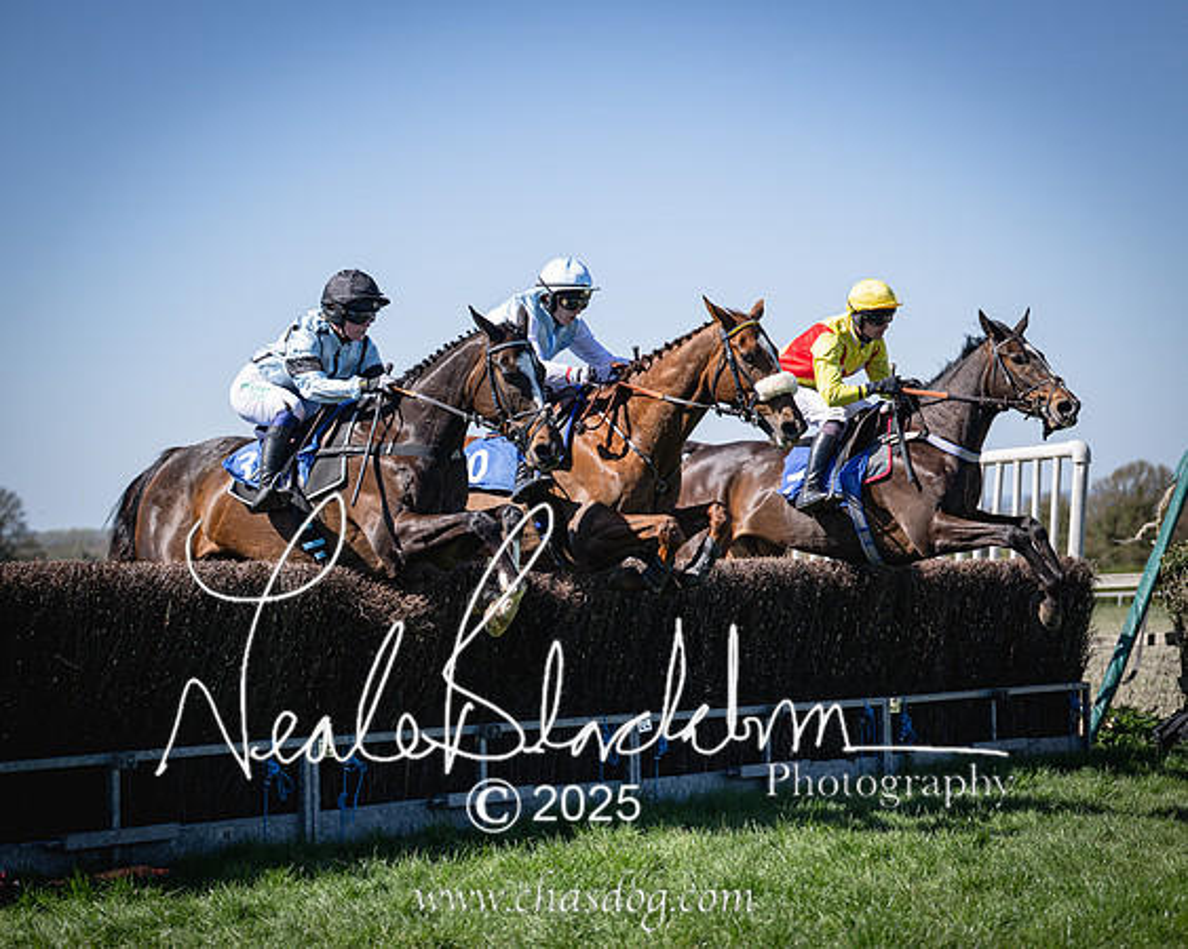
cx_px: 554
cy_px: 448
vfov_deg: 17.7
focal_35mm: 87
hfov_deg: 22.1
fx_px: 3044
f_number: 2.8
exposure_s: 1/2000
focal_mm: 70
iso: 64
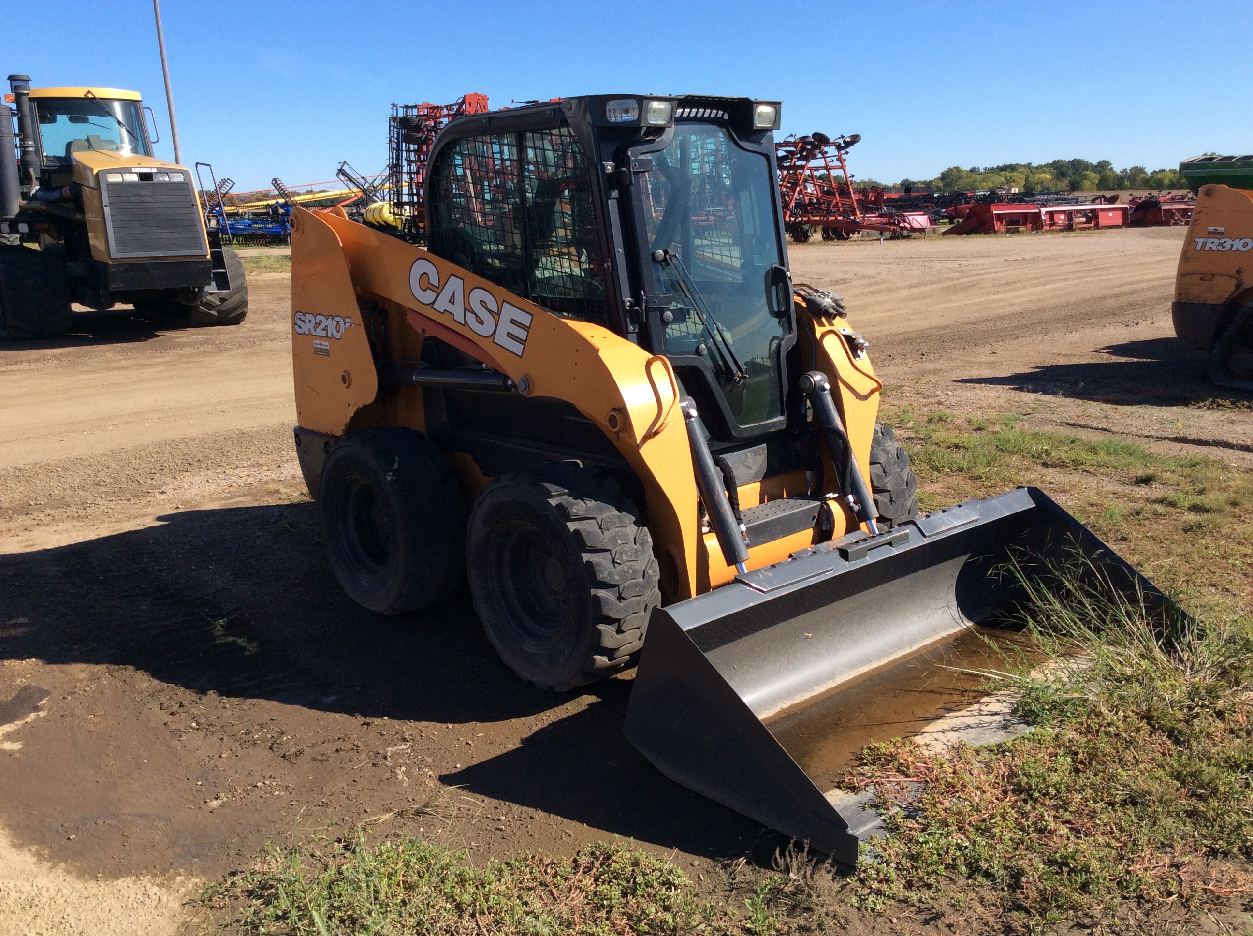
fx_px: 1157
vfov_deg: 44.1
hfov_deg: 56.9
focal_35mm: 32
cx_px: 626
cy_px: 468
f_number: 2.4
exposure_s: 1/1121
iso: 32
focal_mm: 3.3
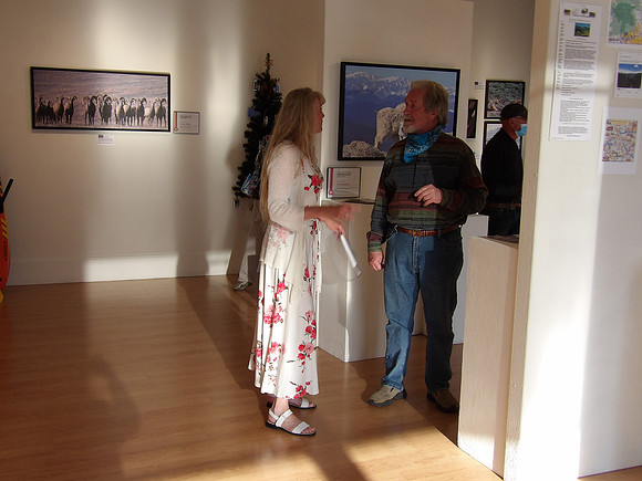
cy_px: 240
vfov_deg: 36.8
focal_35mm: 39
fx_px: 723
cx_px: 321
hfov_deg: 47.9
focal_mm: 7
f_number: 3.7
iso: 100
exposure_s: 1/72
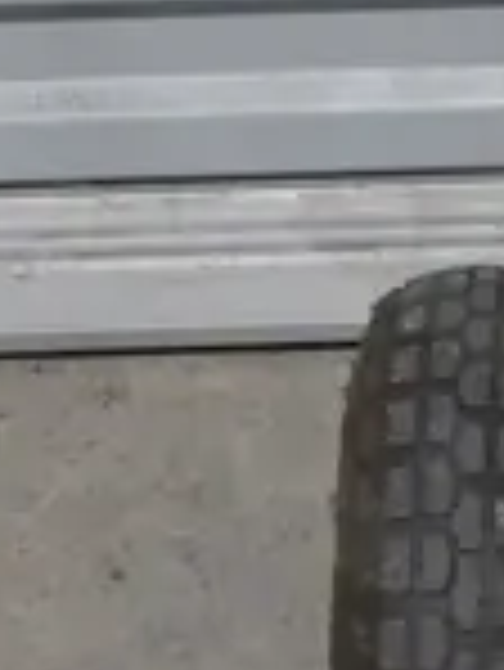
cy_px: -648
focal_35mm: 274
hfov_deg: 5.3
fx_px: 5312
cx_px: 1179
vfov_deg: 7.0
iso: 400
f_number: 4.4
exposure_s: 1/60
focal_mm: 20
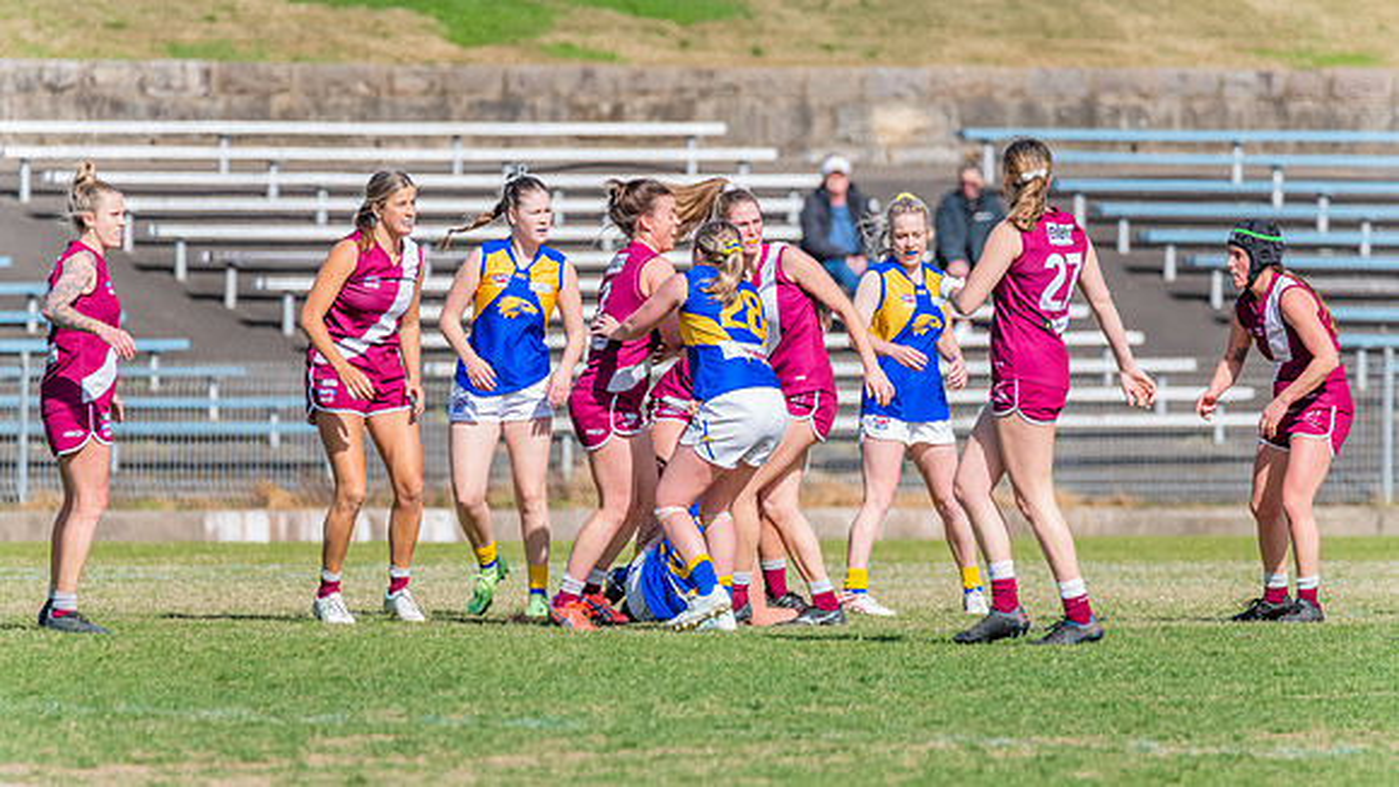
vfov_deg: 1.9
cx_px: 699
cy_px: 444
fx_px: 23377
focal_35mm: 630
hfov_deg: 3.4
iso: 800
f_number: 10
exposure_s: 1/1600
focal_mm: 600
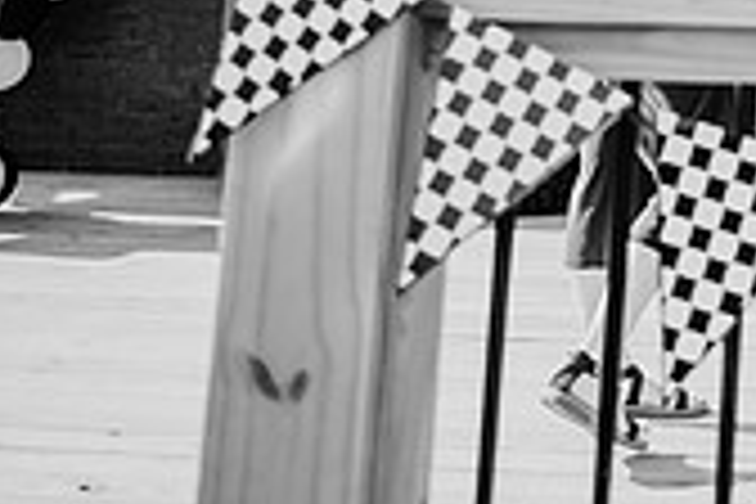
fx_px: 1743
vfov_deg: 14.8
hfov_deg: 20.7
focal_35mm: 83
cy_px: -349
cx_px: 1143
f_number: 2.2
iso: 100
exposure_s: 1/2000
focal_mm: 24
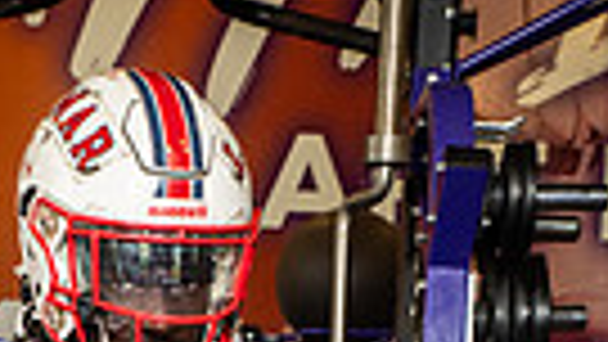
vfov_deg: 7.3
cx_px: 122
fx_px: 2483
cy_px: 896
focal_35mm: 154
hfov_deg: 13.9
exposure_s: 1/250
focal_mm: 44
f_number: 7.1
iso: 800
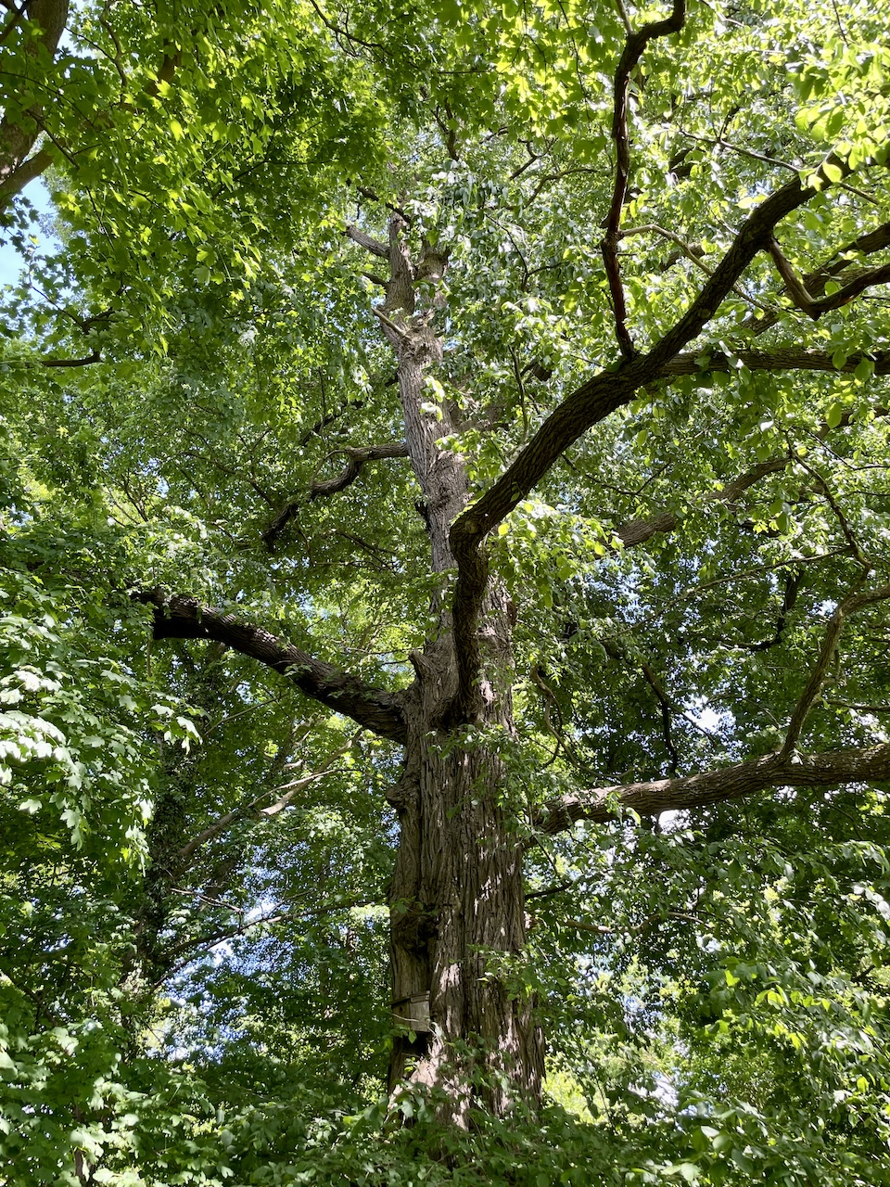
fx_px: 891
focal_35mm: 26
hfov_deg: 53.1
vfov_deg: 67.3
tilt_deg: +41.4
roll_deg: -2.4
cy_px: 594
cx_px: 445
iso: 32
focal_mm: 4.2
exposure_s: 1/121
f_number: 1.6
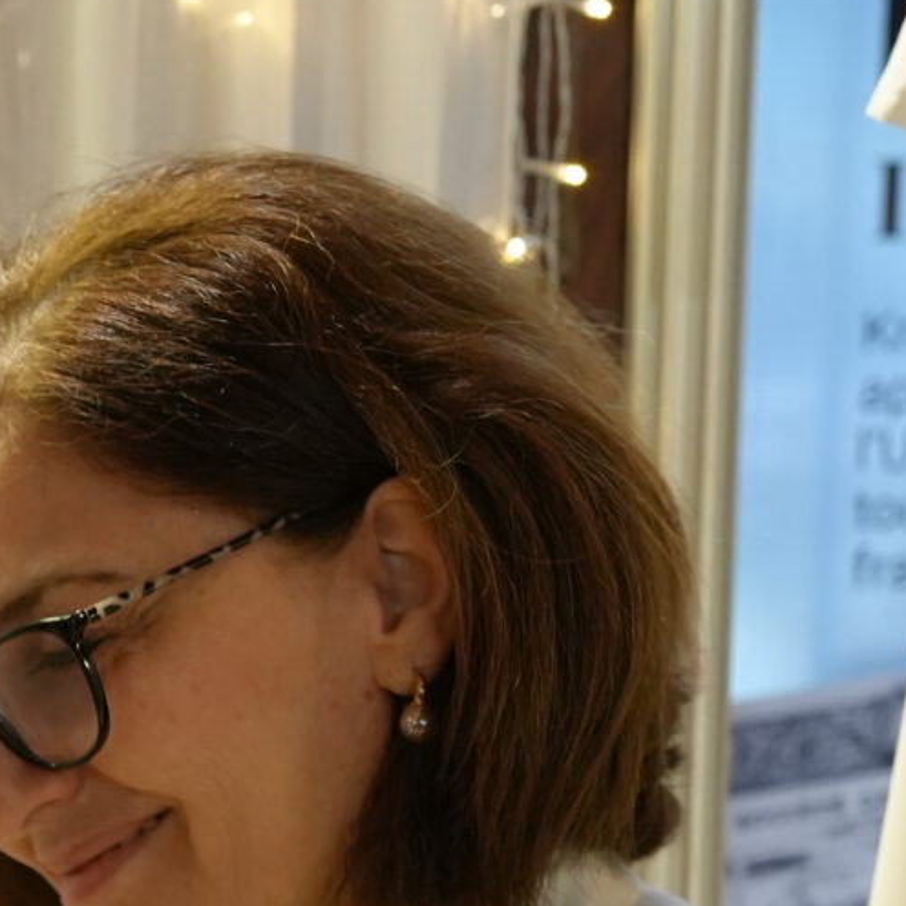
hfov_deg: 8.3
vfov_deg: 8.3
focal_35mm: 206
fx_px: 6100
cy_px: 1494
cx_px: -505
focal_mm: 47
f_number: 4
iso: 2000
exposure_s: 1/160
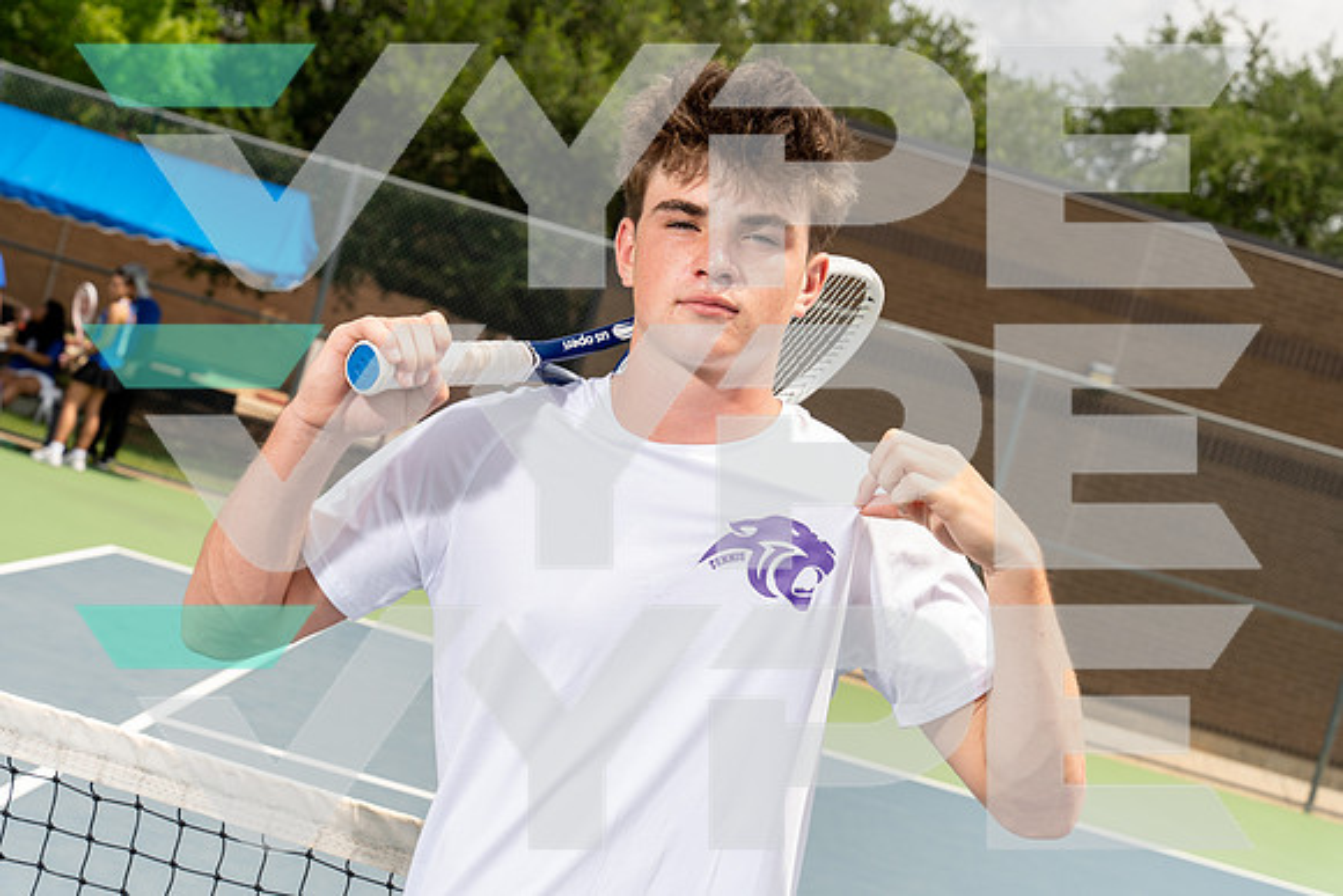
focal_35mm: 65
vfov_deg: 20.9
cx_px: 672
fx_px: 2425
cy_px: 448
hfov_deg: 31.0
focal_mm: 65
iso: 100
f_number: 8
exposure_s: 1/250
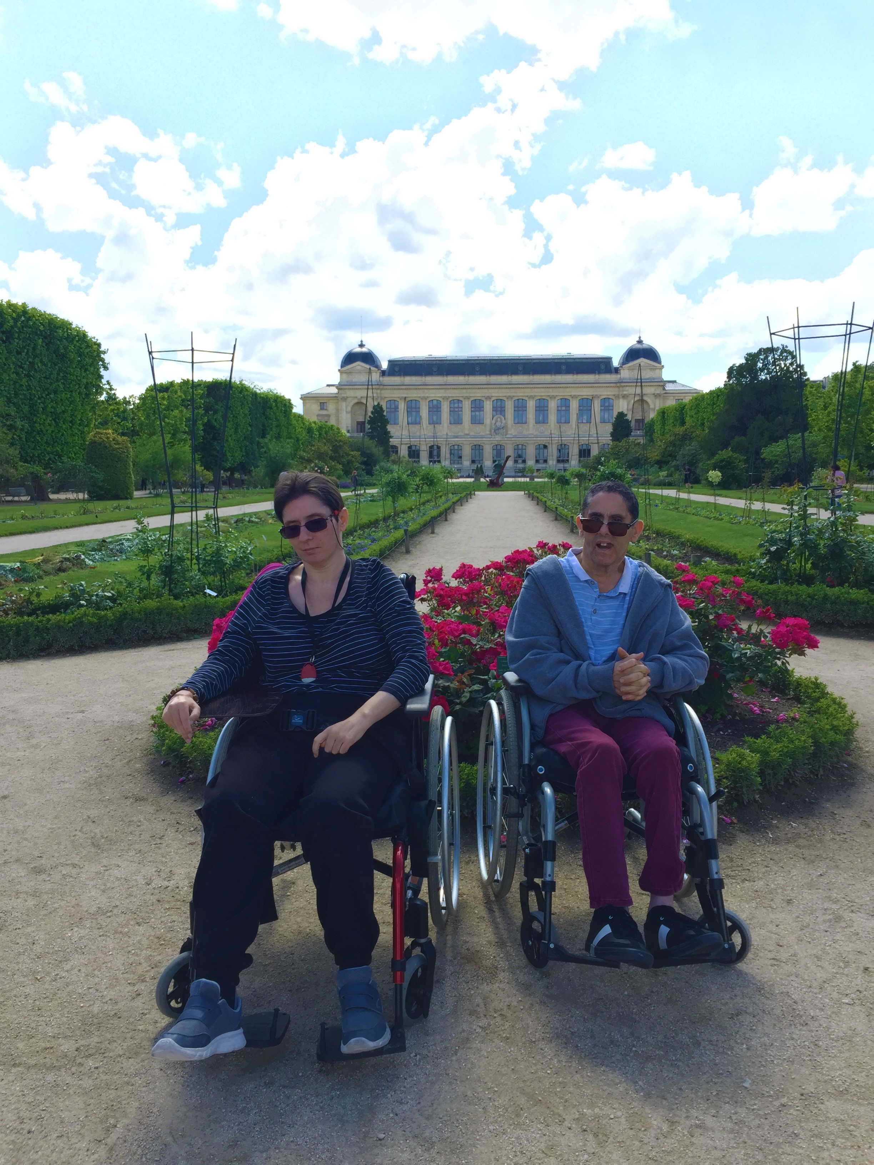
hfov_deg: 48.2
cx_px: 437
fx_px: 976
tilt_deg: -4.1
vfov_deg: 61.7
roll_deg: +0.3
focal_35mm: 29
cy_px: 582
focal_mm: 4.15
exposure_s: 1/425
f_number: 2.2
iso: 32
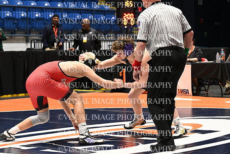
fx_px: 703
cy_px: 77
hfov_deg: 18.6
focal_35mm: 110
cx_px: 115
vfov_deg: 12.5
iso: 10000
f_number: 5.6
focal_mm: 110
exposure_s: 1/550
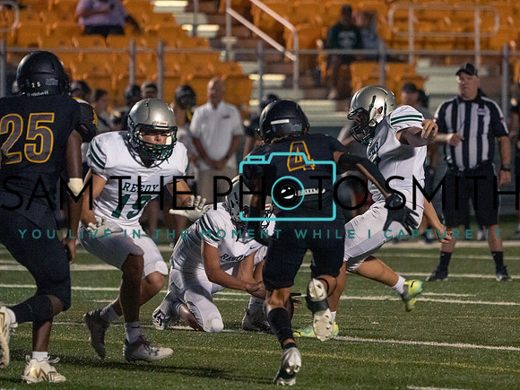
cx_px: 345
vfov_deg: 3.8
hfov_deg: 5.1
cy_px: 176
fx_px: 5891
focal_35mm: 392
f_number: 5.6
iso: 12800
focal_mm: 303
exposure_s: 1/1000
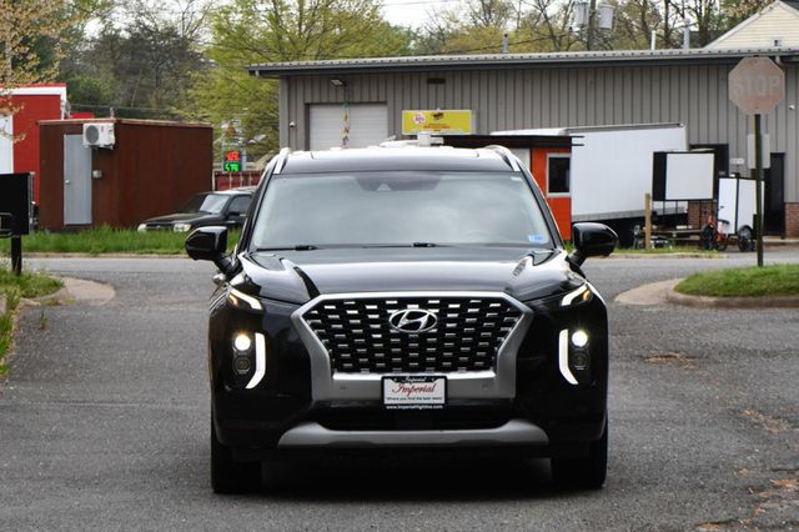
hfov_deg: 16.1
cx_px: 400
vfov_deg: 10.8
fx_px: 2817
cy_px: 266
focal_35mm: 127
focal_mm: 85
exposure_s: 1/250
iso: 200
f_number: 7.1
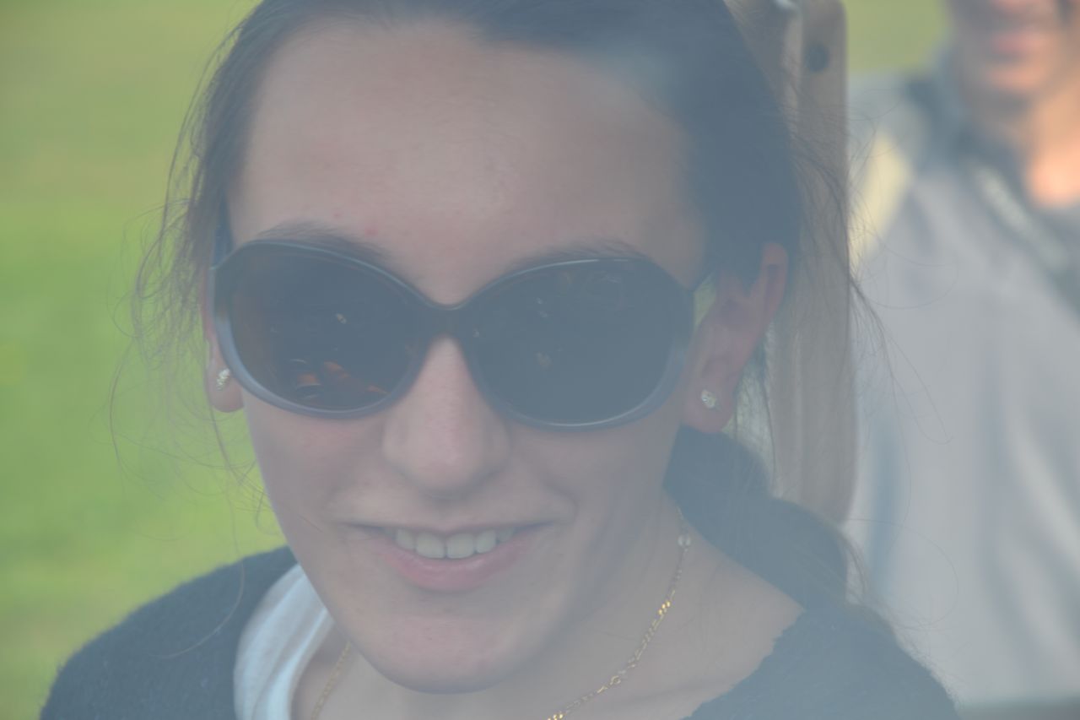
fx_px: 4724
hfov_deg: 13.0
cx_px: 540
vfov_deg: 8.7
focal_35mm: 158
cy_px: 360
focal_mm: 105
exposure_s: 1/125
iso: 100
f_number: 5.6
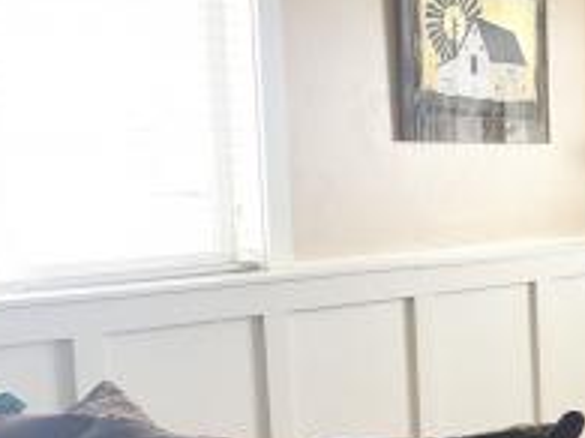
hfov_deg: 18.9
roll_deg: -0.6
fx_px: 1554
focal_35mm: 92
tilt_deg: -8.0
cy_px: 372
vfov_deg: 15.9
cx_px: 870
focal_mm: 3.99
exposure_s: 1/40
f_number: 1.8
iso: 20
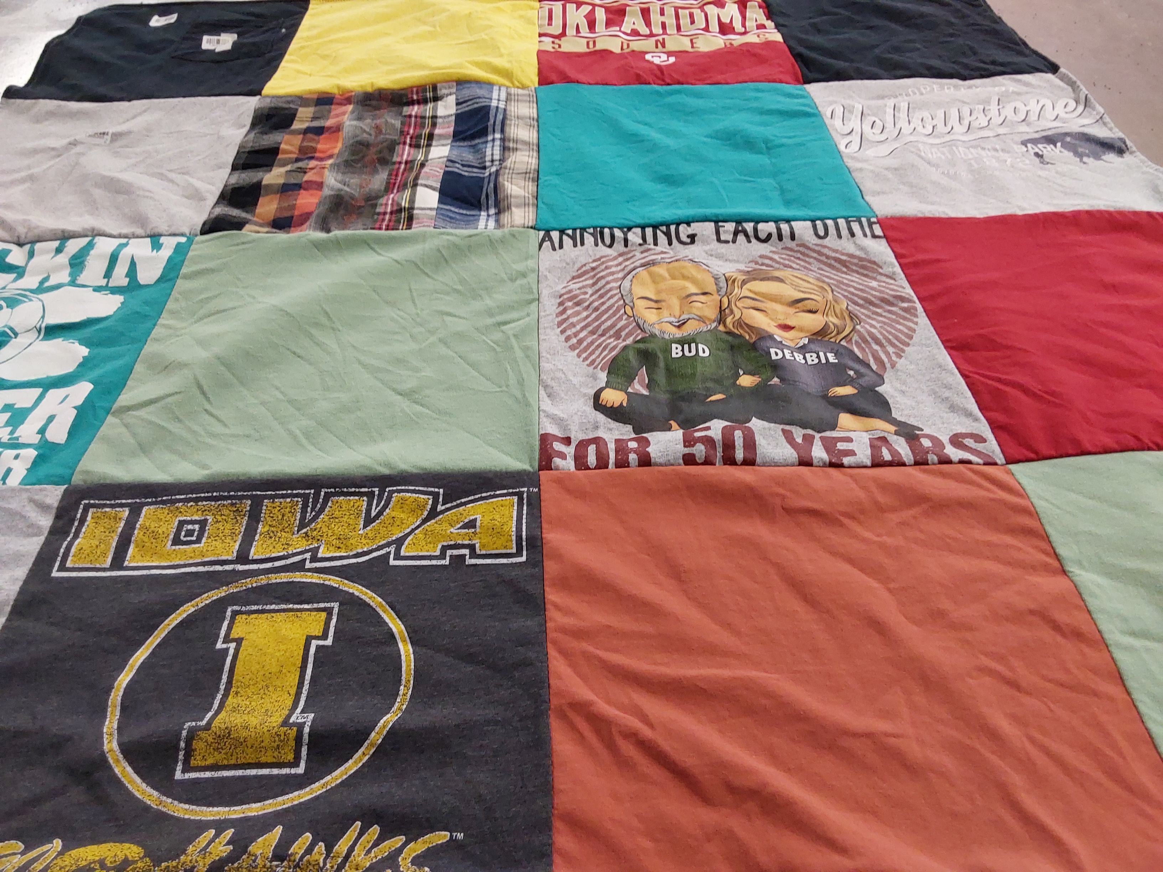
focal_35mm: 28
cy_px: 436
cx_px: 582
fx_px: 941
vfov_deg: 49.7
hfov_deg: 63.4
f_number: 1.9
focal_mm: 2.91
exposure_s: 1/60
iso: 125
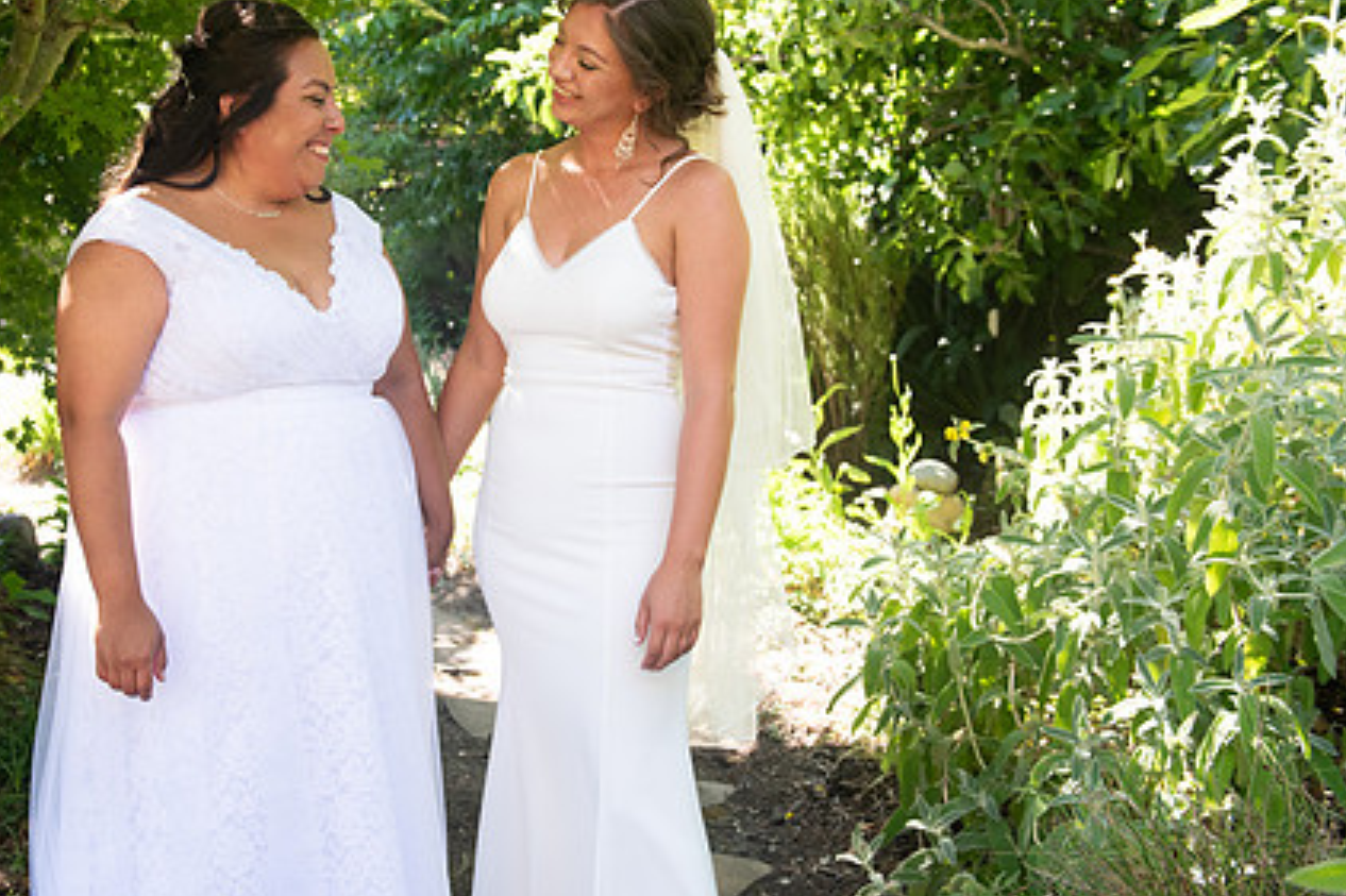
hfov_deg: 43.9
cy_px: 426
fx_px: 1644
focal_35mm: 44
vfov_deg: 30.5
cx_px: 453
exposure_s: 1/320
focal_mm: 32
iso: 640
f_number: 4
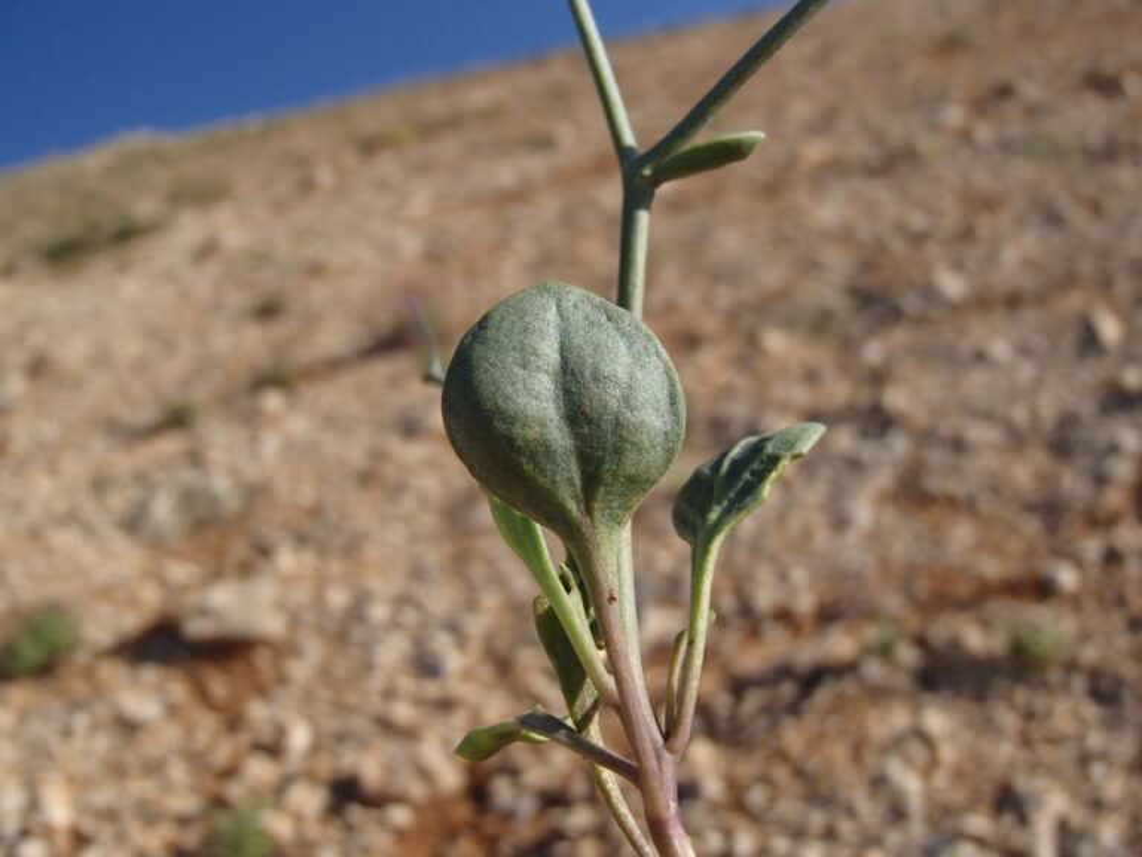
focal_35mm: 37
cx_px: 571
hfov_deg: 50.1
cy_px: 428
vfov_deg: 38.7
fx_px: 1221
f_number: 4.7
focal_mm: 6.64
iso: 100
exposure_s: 1/800
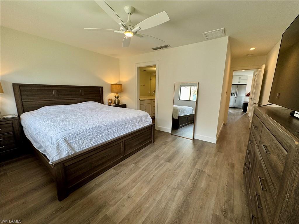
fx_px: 121
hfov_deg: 102.1
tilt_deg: -10.8
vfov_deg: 85.7
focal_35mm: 14
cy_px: 112
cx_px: 150
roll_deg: -0.6
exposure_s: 1/120
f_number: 2.2
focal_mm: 2.22
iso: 80
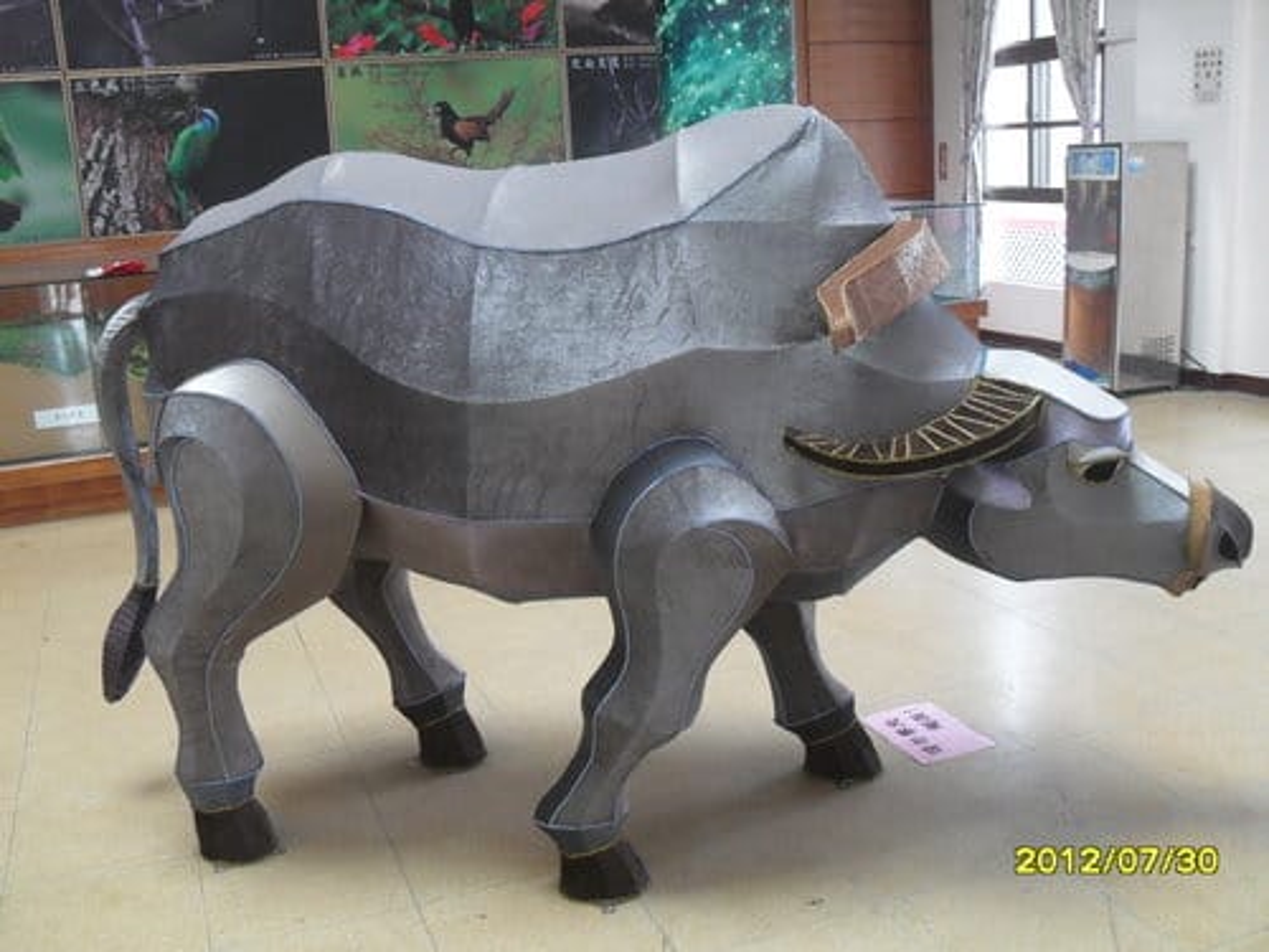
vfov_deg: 40.7
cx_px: 634
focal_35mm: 35
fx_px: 1283
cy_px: 476
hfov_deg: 52.6
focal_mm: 6.2
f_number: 2.8
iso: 240
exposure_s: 1/30
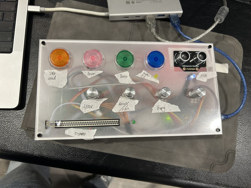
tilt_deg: -78.2
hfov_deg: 67.3
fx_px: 189
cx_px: 126
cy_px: 94
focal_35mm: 26
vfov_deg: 53.1
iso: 160
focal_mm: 5.7
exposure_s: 1/49
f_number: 1.5
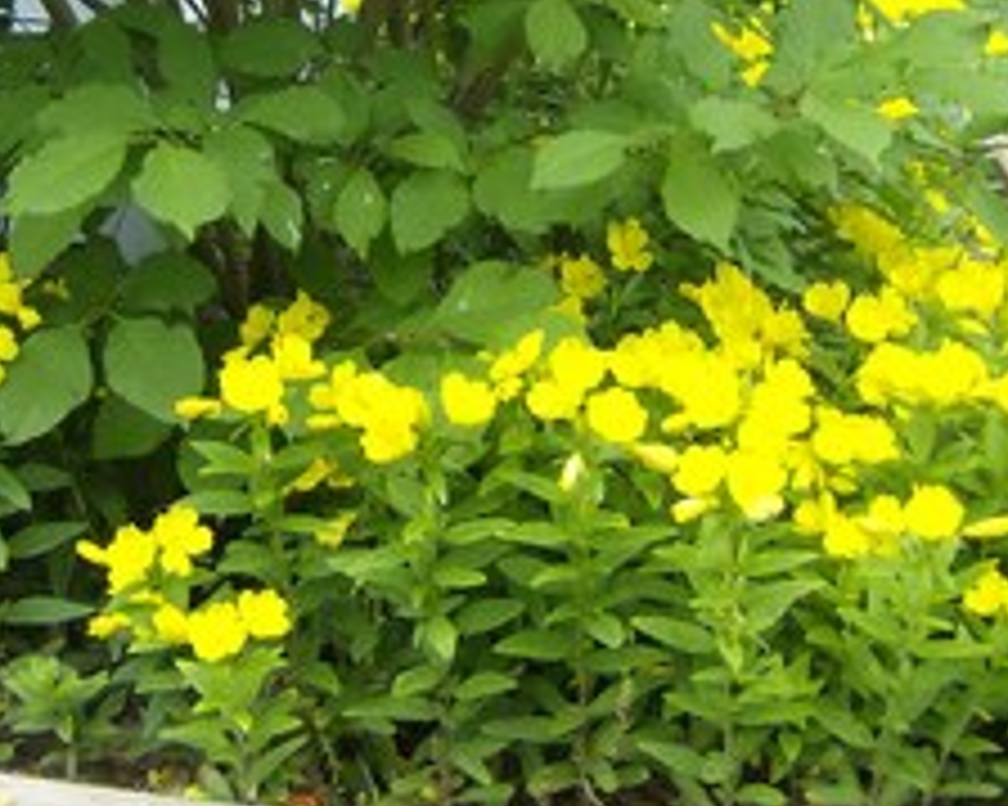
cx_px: 324
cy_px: 122
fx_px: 2058
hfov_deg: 27.3
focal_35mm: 69
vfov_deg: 21.8
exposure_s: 1/193
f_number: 2.8
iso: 100
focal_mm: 6
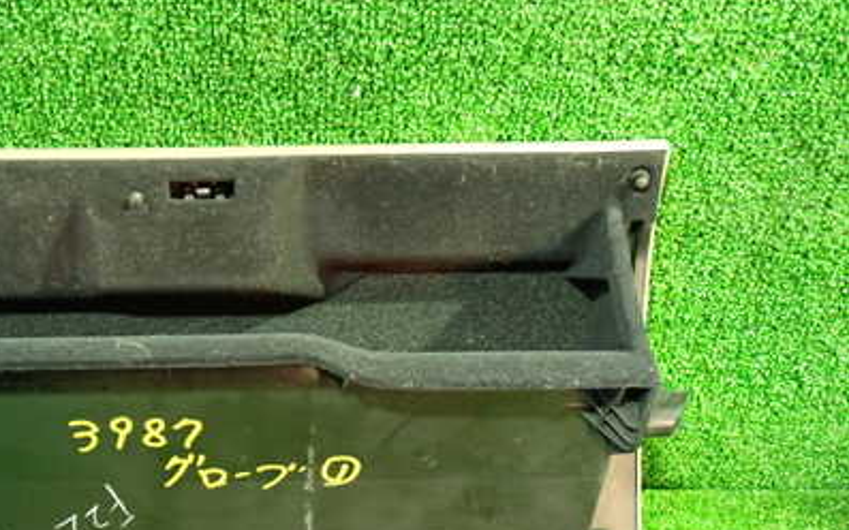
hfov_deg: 40.7
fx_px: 1110
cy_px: 440
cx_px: 214
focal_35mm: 48
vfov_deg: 26.3
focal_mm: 5.4
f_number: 2.3
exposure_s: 1/10
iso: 800
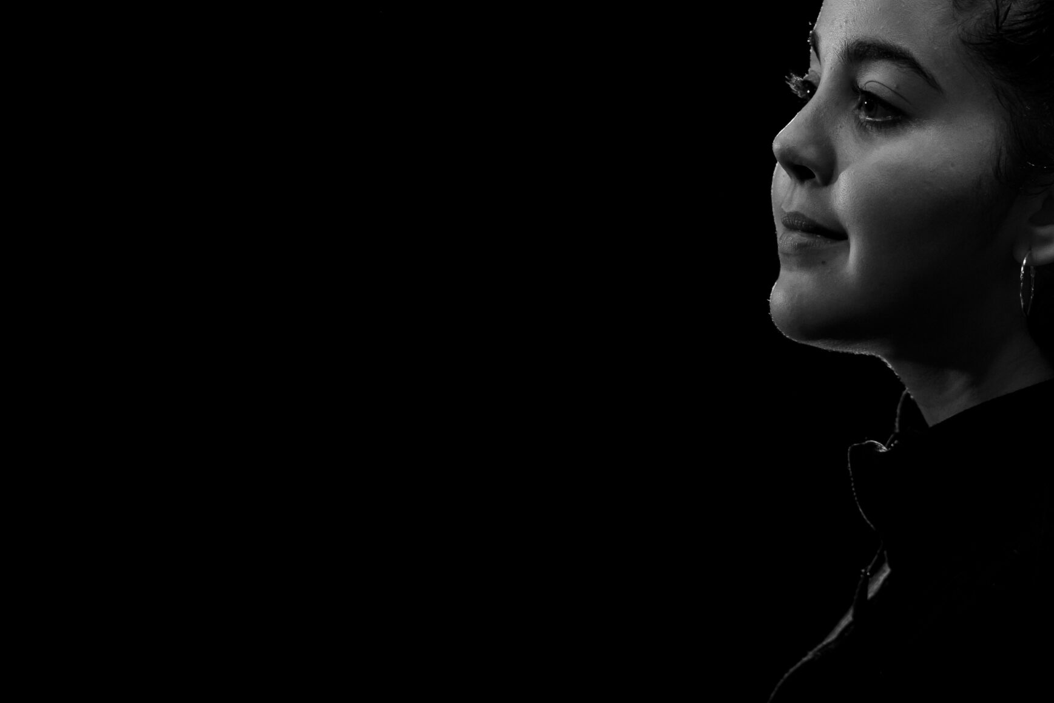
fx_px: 5826
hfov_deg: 10.3
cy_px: 268
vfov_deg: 6.9
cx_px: 768
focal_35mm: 199
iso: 320
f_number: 2
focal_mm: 90
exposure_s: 1/180
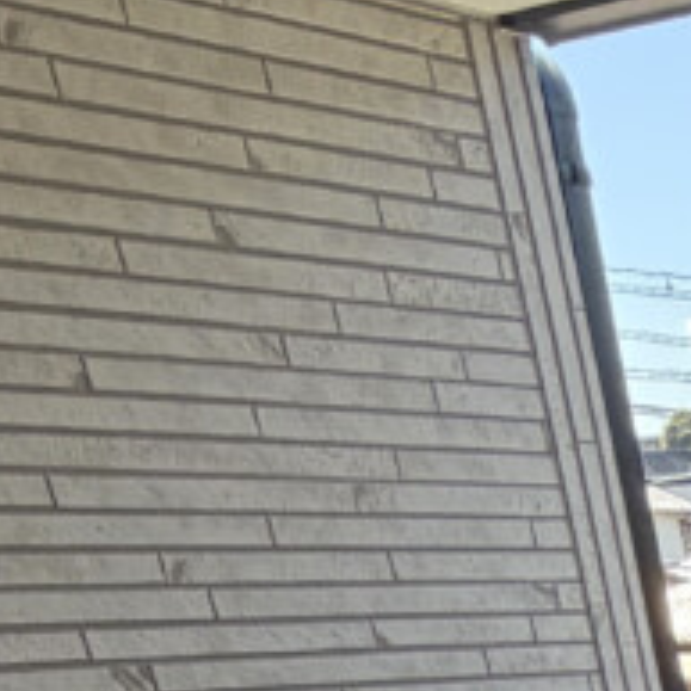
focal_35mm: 82
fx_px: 1852
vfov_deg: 14.6
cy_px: 1611
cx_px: 1418
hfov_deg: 16.0
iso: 50
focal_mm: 2.22
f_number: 2.2
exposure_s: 1/381
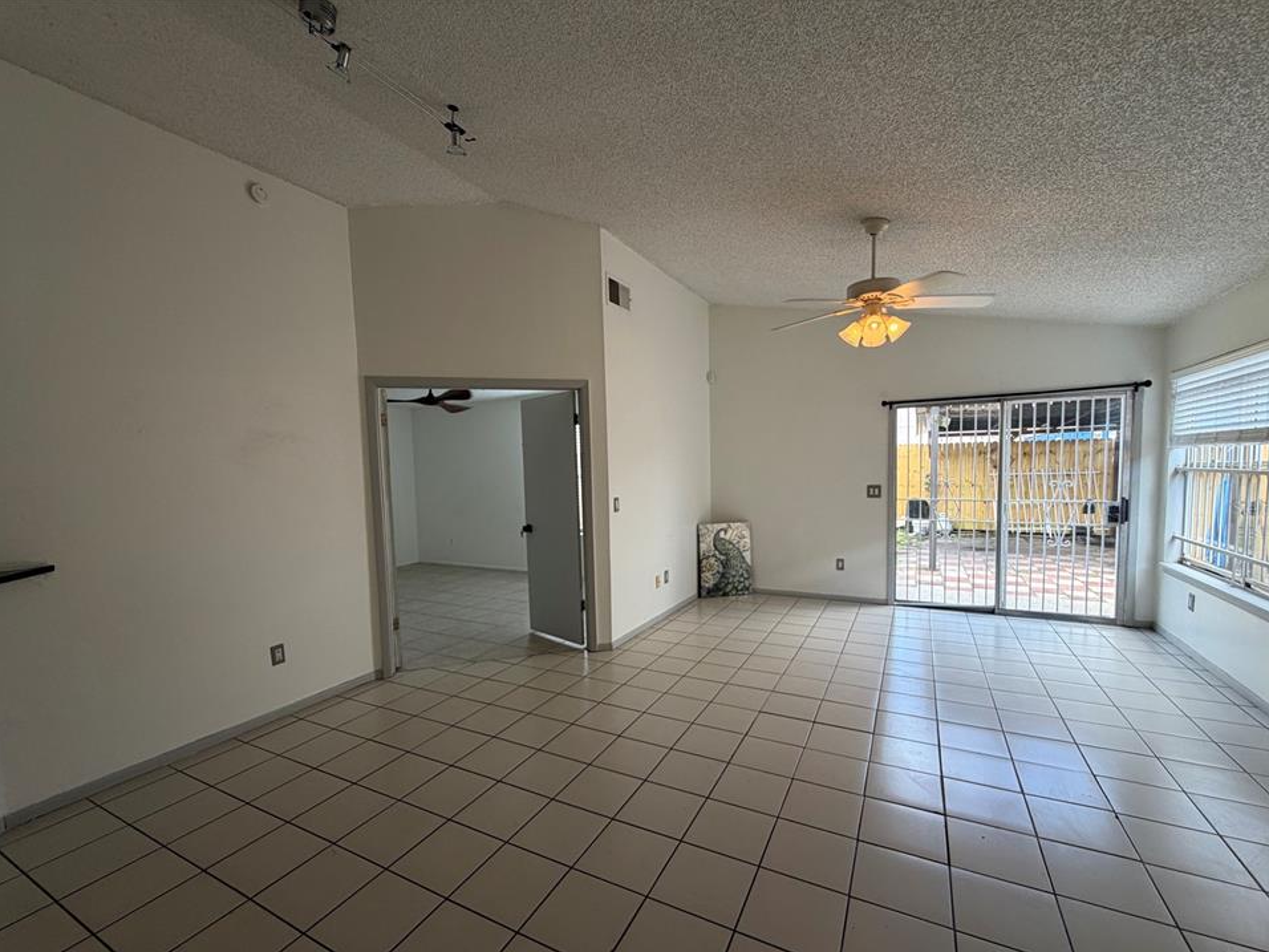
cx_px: 633
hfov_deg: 98.2
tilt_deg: -4.3
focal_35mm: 15
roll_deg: +1.9
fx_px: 550
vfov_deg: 81.6
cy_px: 507
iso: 40
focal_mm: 2.22
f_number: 2.2
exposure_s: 1/120
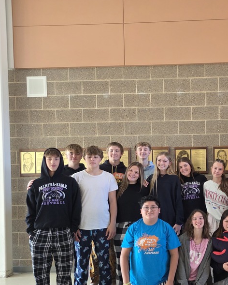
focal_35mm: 39
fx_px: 329
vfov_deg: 46.3
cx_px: 211
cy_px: 183
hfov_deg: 35.7
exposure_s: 1/120
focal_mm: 6.3
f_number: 1.7
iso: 500
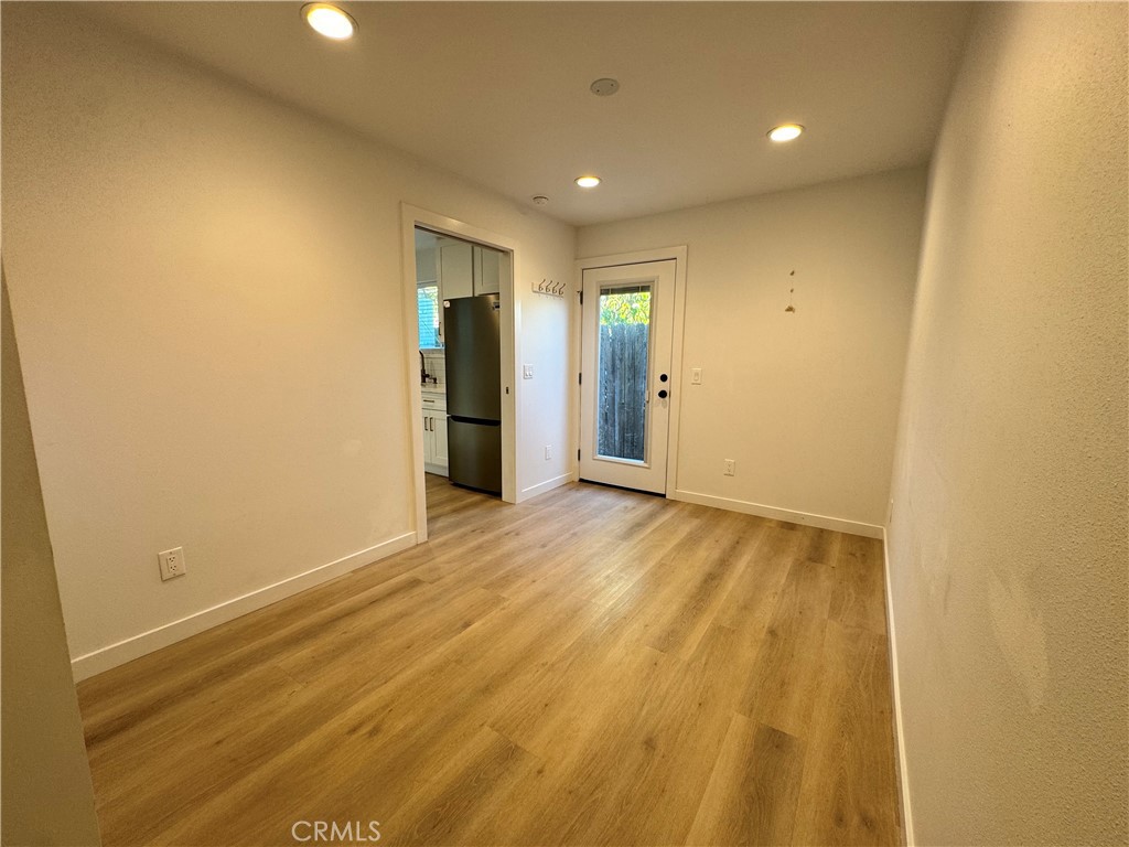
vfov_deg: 85.7
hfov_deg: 102.1
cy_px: 424
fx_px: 457
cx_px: 564
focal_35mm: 14
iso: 100
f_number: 2.2
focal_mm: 2.22
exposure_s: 1/120
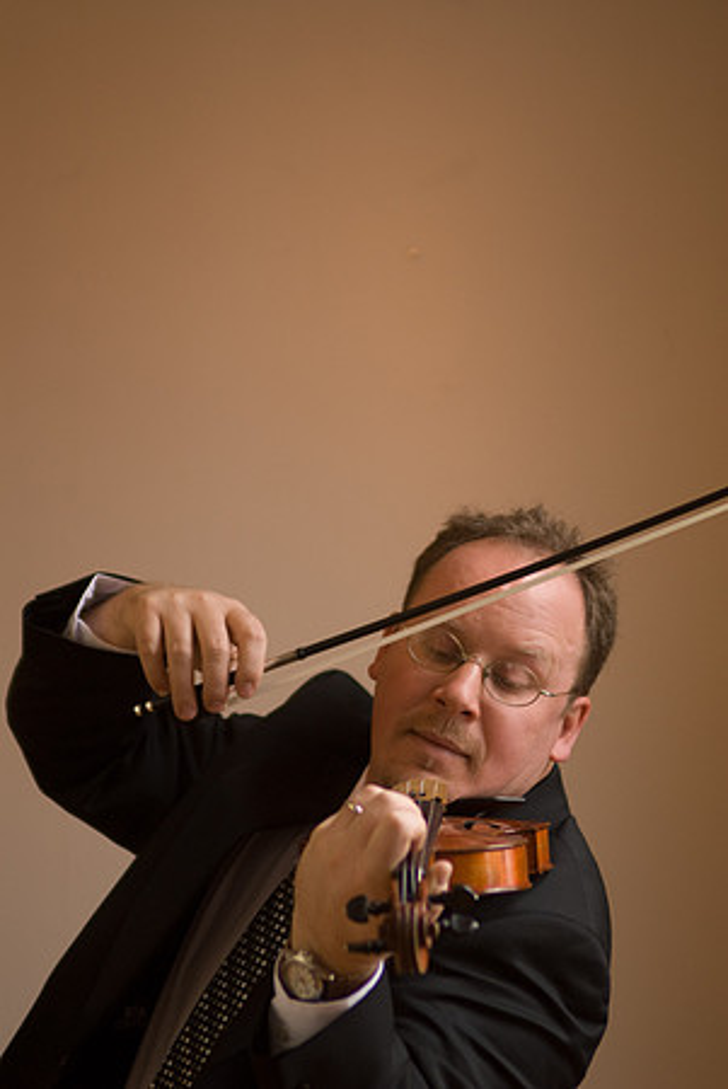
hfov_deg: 11.4
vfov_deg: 17.0
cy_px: 544
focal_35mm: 120
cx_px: 364
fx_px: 3631
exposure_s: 1/60
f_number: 2.8
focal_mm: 80
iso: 320
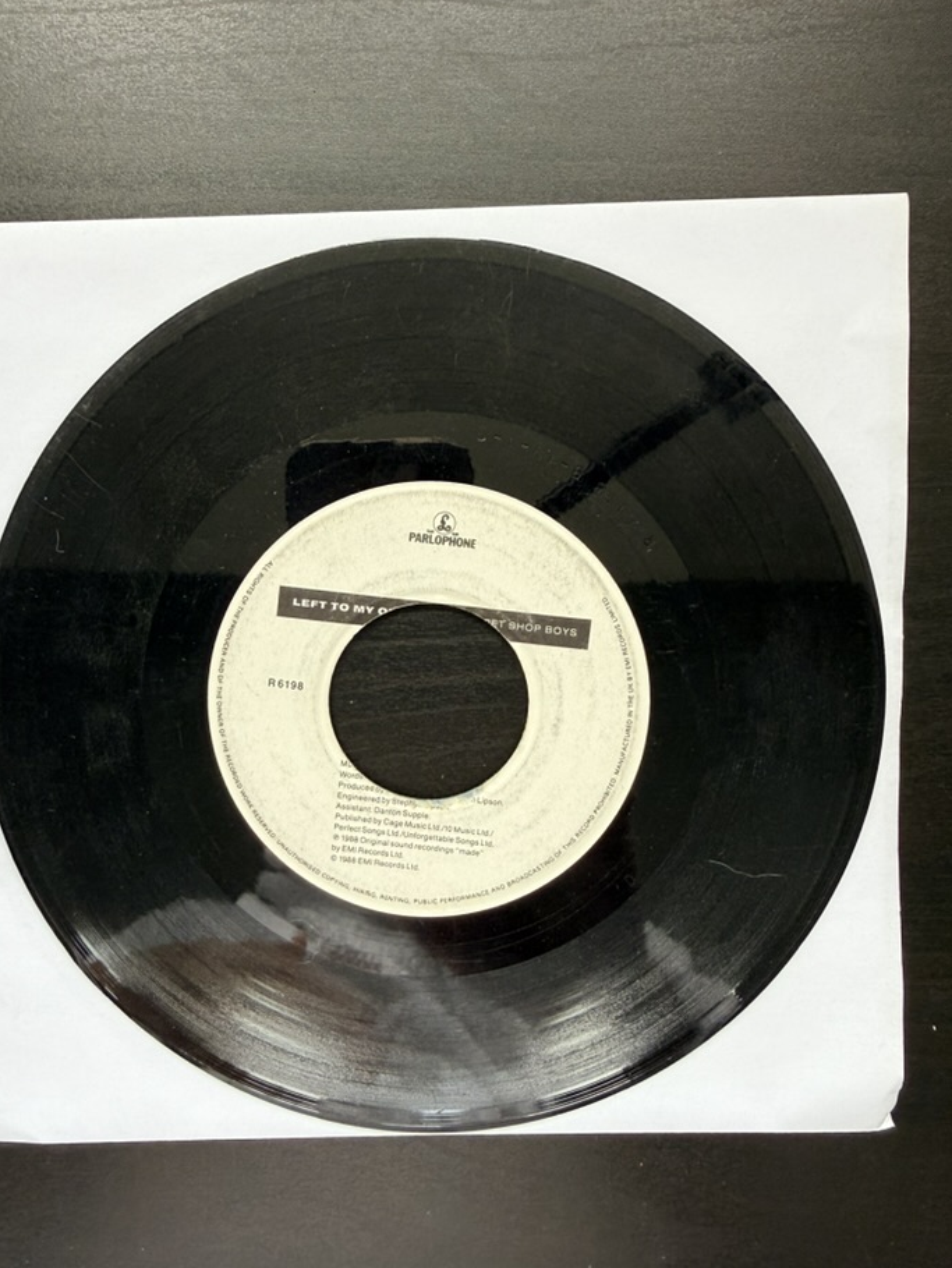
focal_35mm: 27
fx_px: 990
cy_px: 655
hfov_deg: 51.3
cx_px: 421
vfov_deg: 65.3
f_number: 2.2
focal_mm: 2.22
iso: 100
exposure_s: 1/99
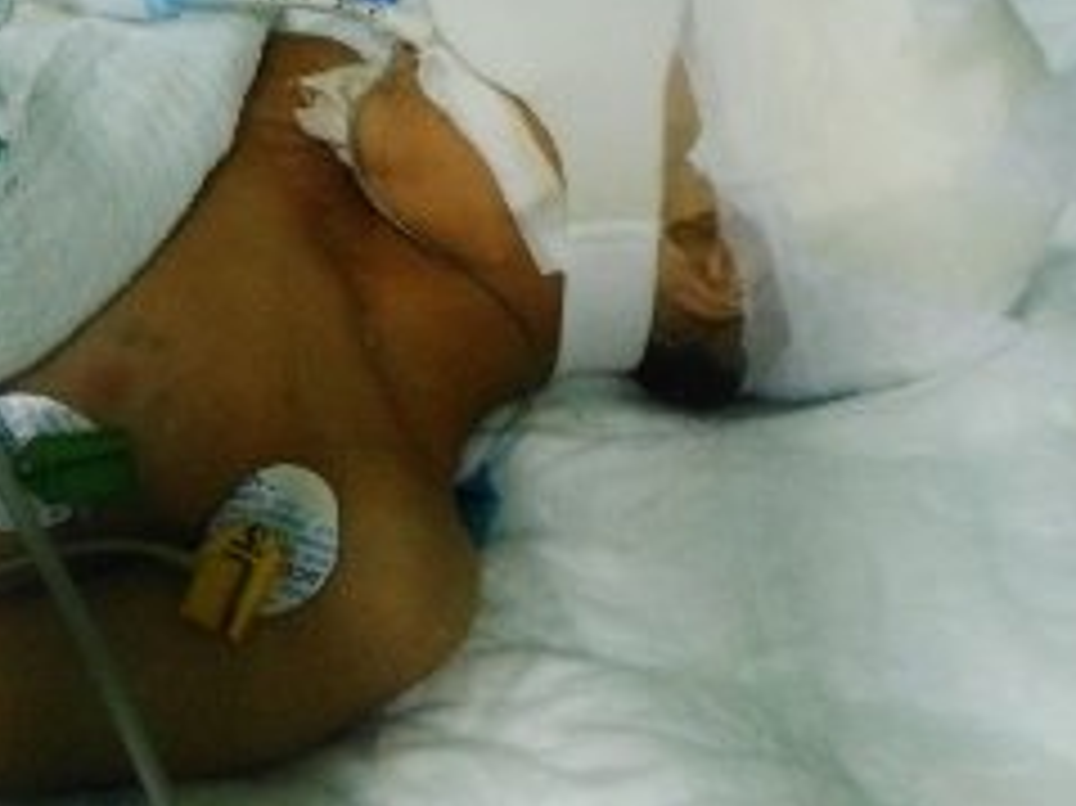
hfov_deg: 27.9
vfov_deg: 21.5
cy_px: 95
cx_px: 108
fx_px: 2082
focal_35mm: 67
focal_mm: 4.5
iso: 400
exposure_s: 1/10
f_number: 3.2
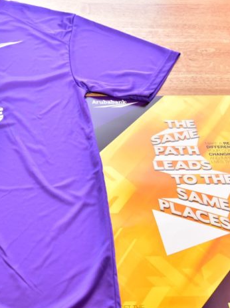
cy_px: 168
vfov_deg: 39.6
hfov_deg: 29.2
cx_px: 29
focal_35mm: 48
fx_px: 426
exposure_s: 1/125
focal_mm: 30
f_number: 5
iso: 3200
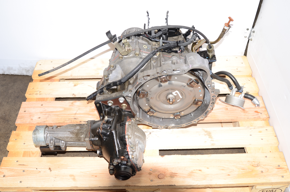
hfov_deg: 53.2
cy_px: 96
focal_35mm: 36
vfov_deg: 36.7
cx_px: 145
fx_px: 289
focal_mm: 24
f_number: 4.5
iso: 100
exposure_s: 1/60
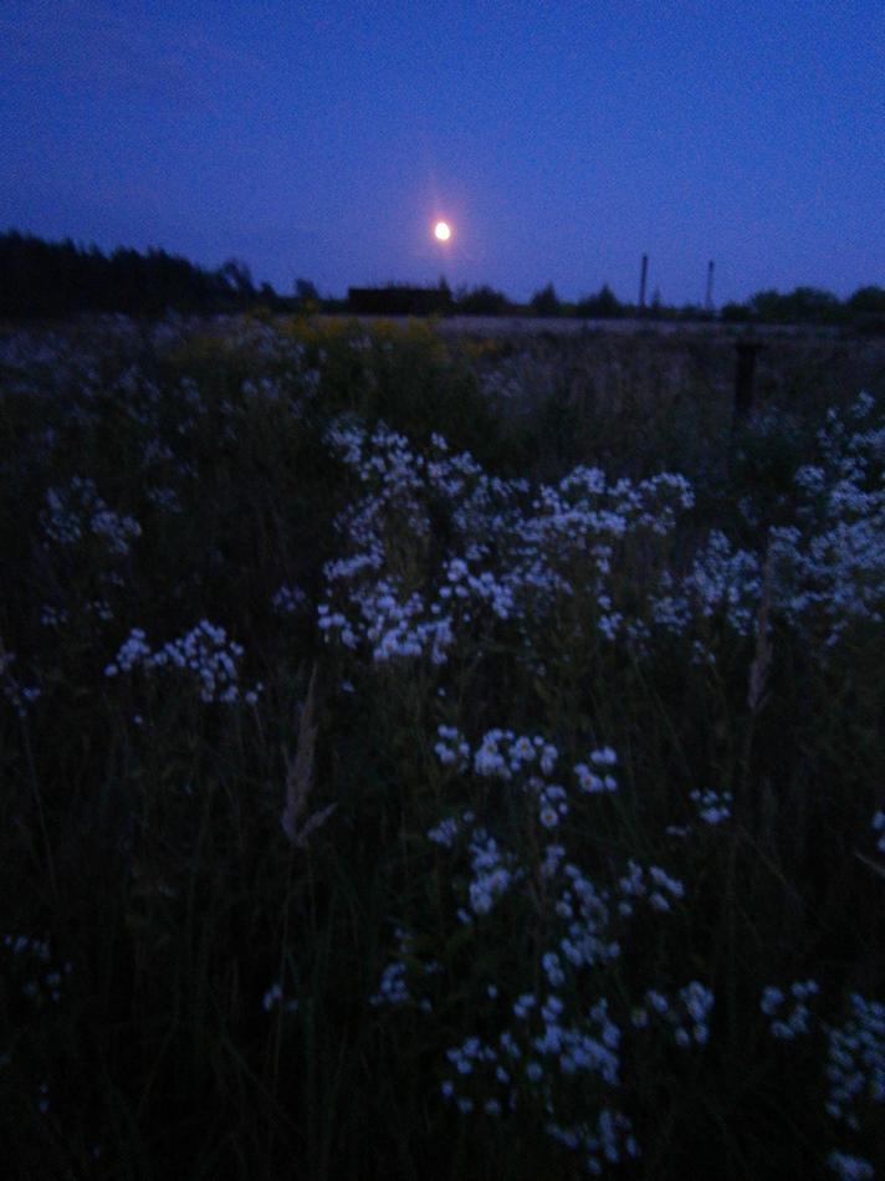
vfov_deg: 67.3
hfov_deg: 53.0
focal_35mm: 26
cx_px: 442
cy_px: 590
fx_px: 887
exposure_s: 1/2
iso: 400
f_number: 2.8
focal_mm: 4.7
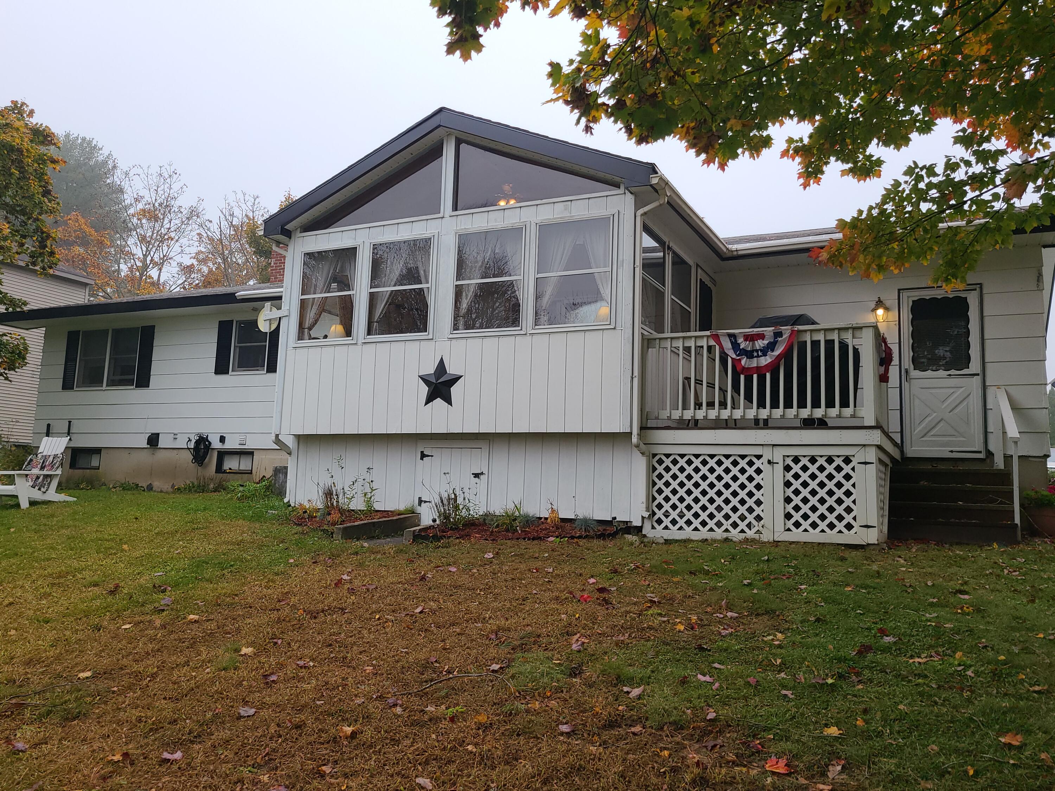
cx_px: 528
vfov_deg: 53.1
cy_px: 396
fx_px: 792
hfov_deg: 67.3
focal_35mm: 26
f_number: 1.8
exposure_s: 1/614
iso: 40
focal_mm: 5.4
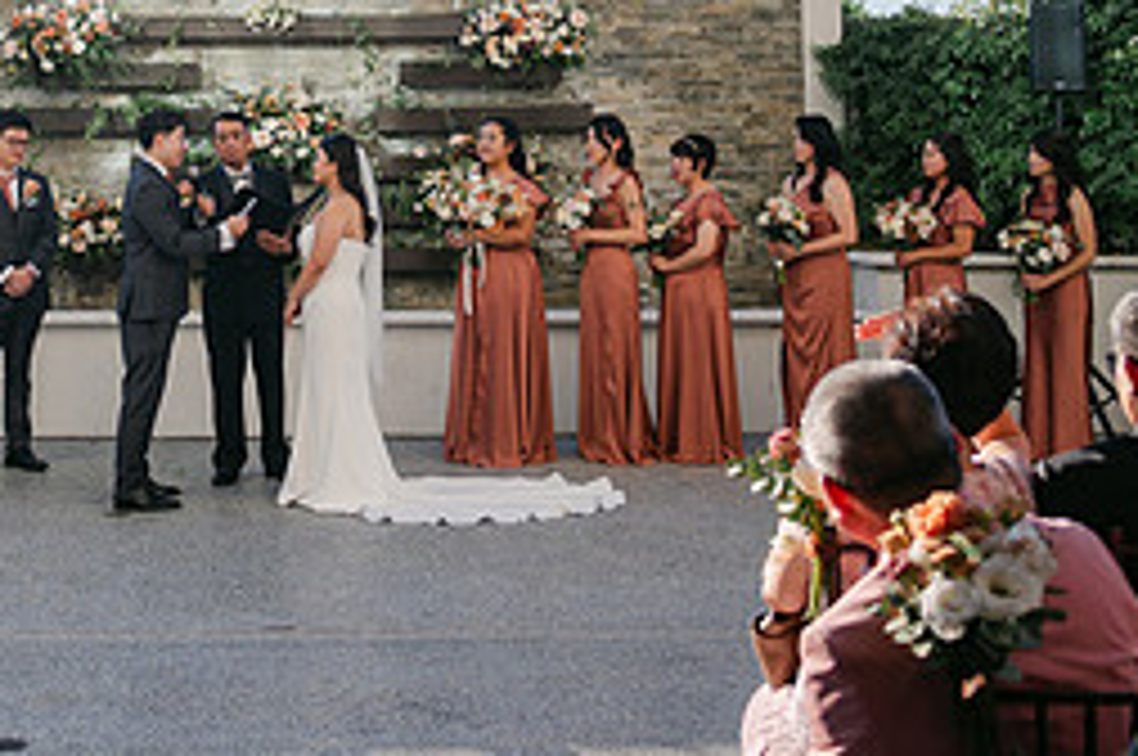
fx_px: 2052
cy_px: -32
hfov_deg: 30.6
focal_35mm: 65
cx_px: 310
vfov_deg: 20.1
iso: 100
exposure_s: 1/2000
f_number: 2.8
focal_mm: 28
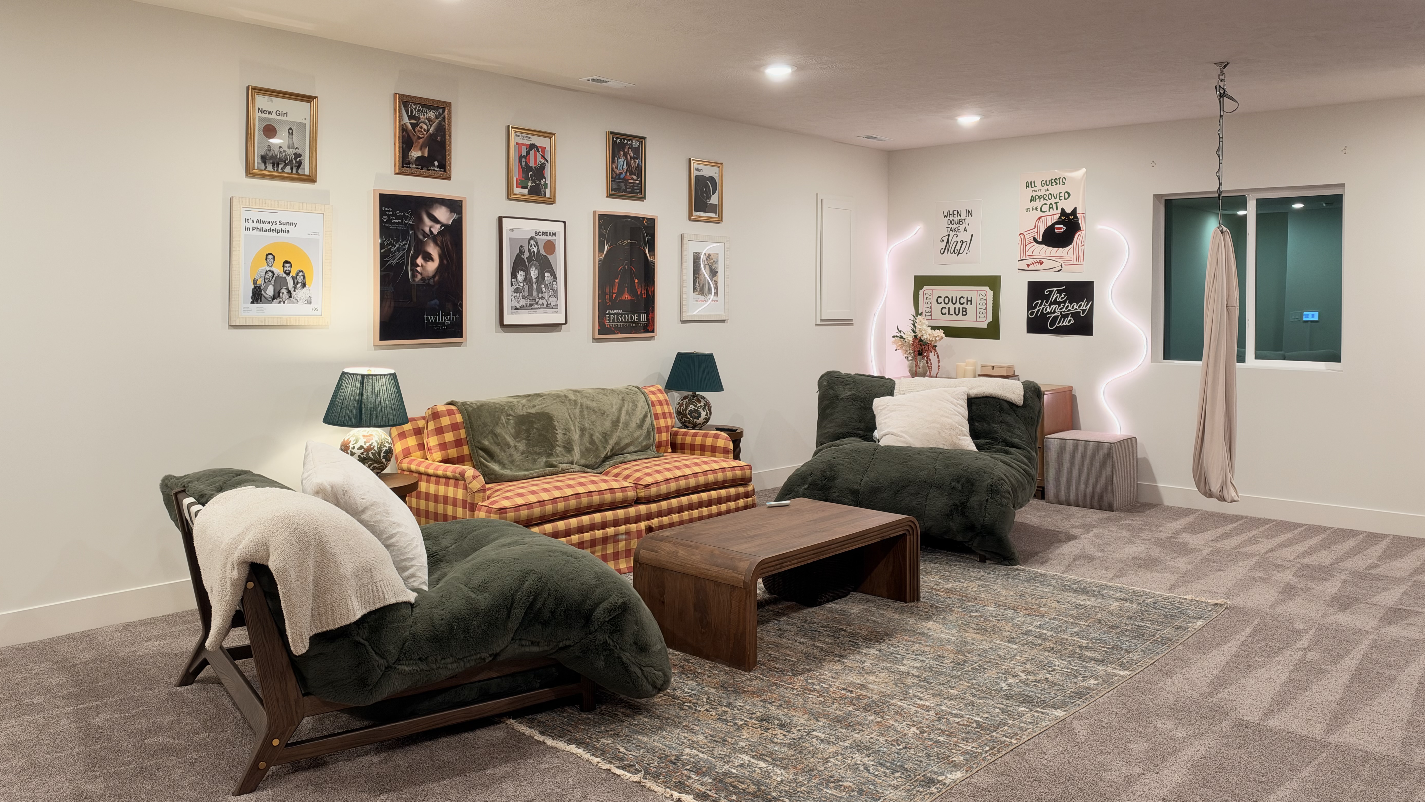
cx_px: 706
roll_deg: -0.5
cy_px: 311
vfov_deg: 42.6
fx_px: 1020
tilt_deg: +0.1
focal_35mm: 27
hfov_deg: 69.9
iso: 160
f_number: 1.48
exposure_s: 1/60
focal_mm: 6.93
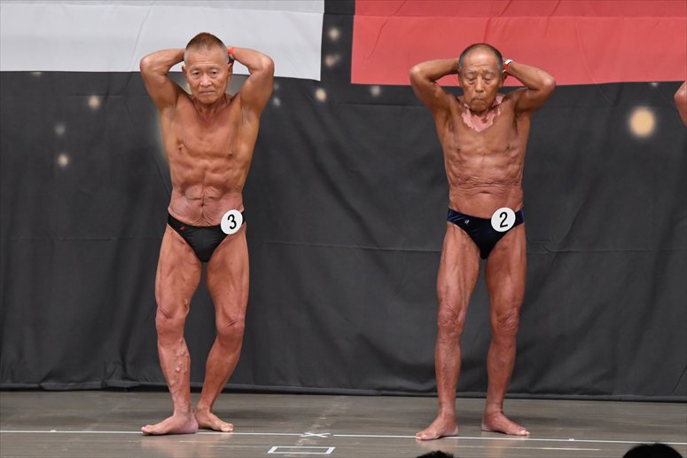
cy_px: 229
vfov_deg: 5.4
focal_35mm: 255
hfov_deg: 8.1
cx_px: 344
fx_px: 4864
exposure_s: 1/400
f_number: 5.6
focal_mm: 170
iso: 5000
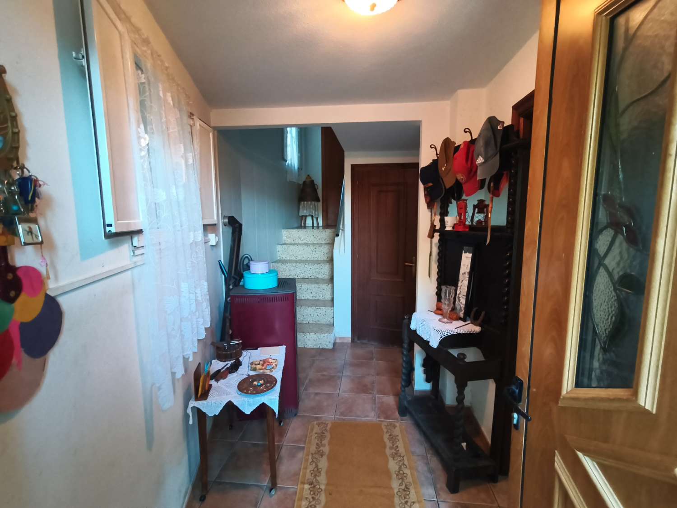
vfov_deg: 81.7
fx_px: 293
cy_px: 254
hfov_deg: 98.2
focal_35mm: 15
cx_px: 338
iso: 640
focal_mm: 1.67
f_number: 2.2
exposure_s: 1/33.3
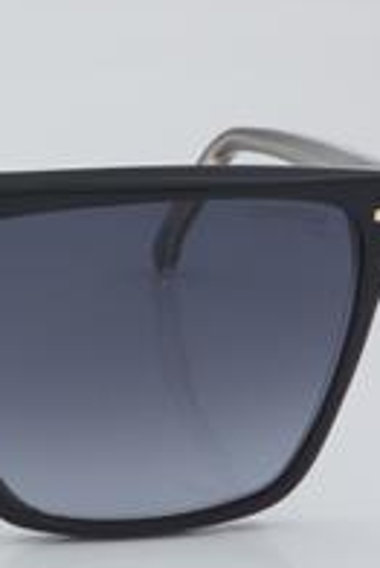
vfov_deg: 12.2
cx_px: -139
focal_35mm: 168
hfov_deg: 8.1
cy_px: 351
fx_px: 2655
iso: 100
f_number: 32
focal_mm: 55
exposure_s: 1/4
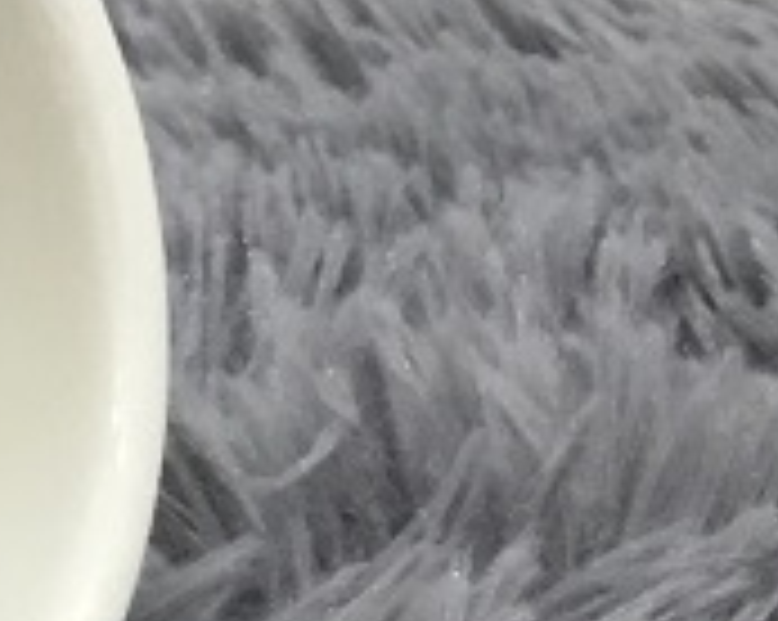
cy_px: 148
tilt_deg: -15.3
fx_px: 4830
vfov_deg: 7.3
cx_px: -567
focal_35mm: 210
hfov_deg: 8.9
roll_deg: +2.2
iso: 100
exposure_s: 1/33
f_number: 2.4
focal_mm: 3.3
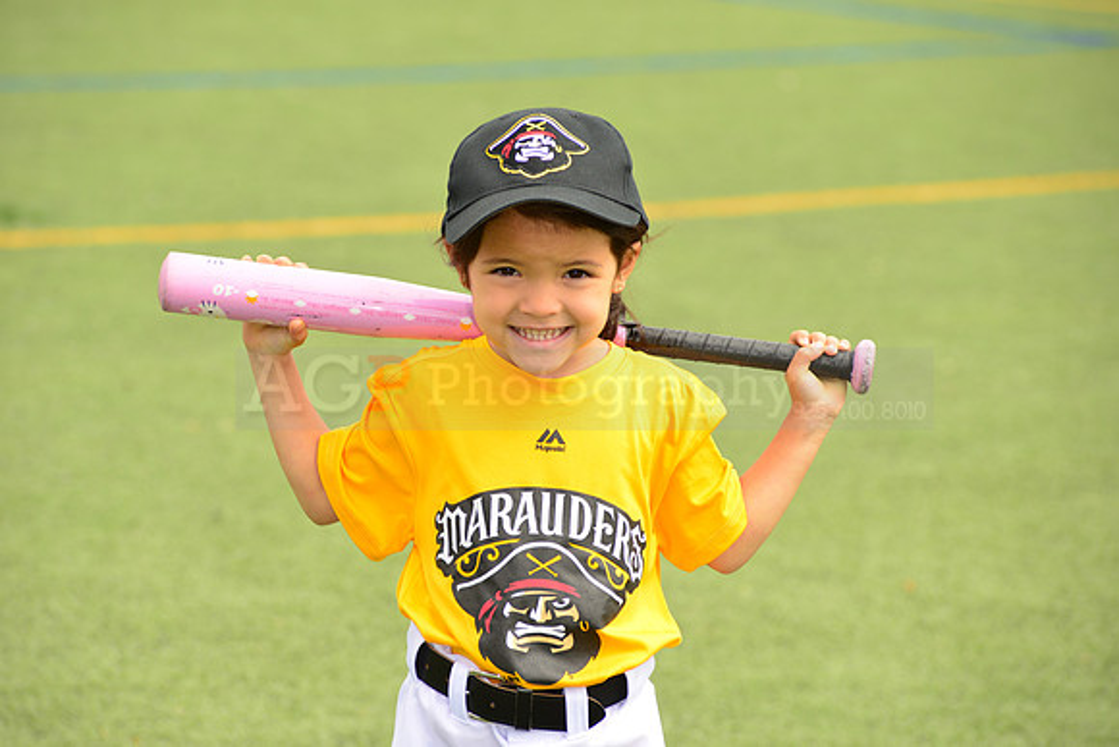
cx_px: 560
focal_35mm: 200
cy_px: 374
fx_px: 6218
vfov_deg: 6.9
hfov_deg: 10.3
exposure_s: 1/250
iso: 200
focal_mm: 200
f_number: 9
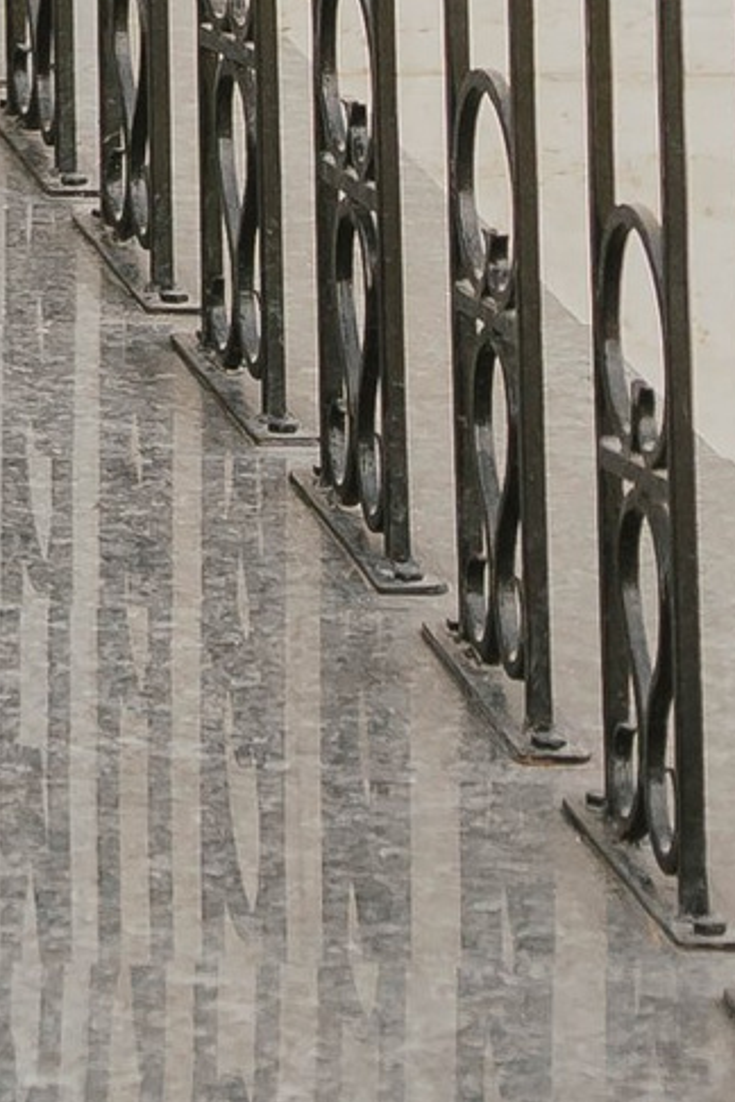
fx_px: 12096
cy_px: -2728
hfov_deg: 3.4
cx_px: -1865
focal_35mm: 395
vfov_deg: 4.9
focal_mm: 50
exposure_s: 1/1000
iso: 400
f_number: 2.5
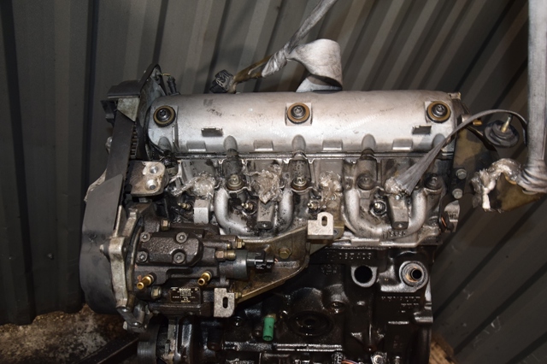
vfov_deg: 41.7
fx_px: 478
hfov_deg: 59.5
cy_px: 182
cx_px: 274
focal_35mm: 32
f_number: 5
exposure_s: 1/60
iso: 800
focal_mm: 21
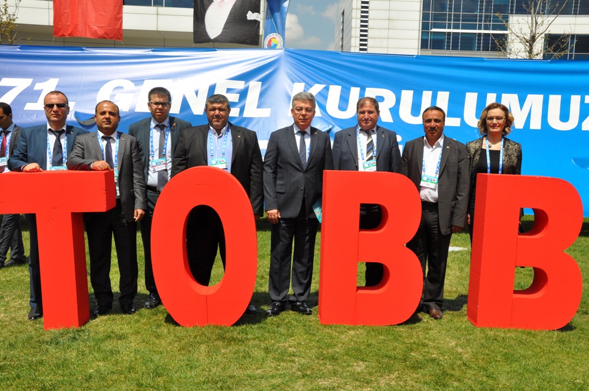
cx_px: 294
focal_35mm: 38
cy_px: 196
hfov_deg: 51.3
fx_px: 613
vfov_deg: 35.4
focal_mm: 25
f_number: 10
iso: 200
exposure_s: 1/400
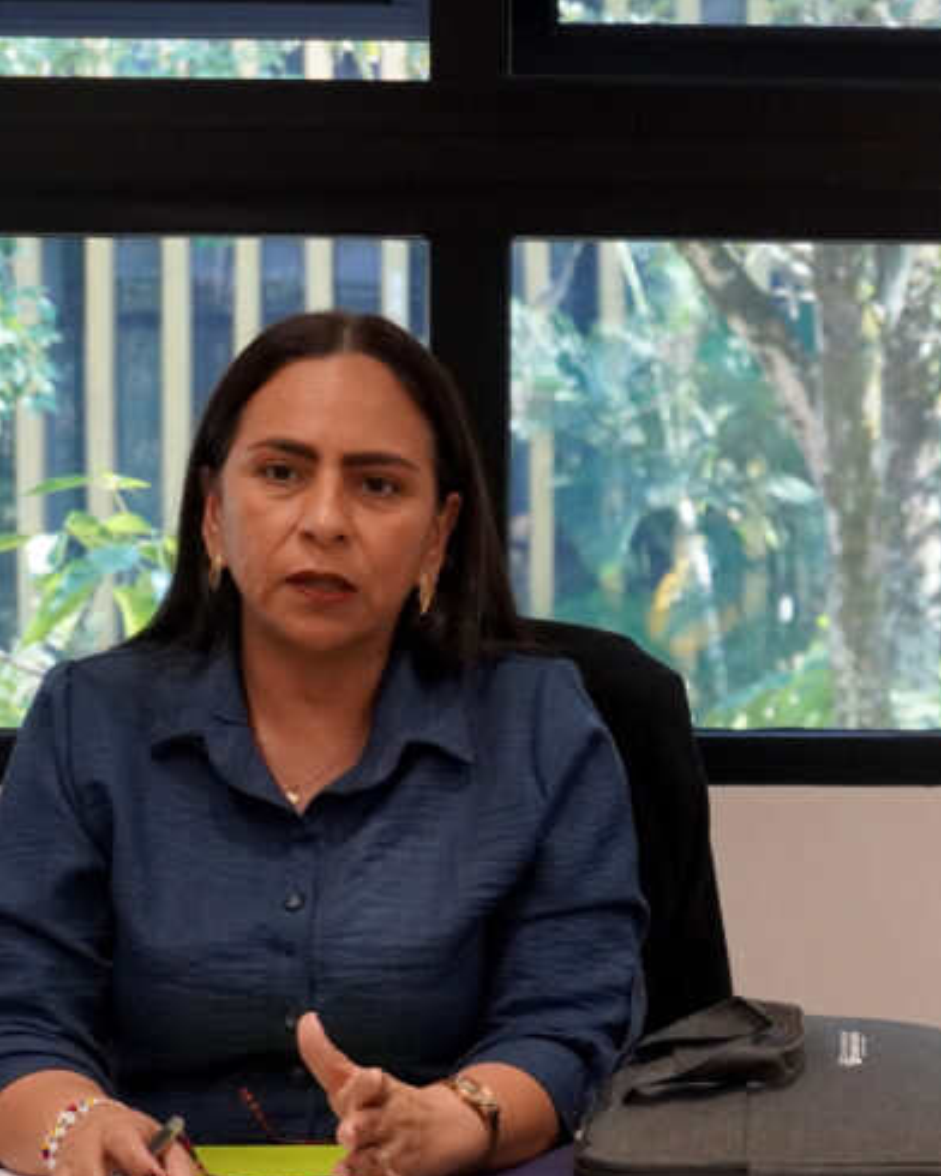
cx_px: 939
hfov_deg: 10.4
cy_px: 760
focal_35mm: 147
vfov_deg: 13.1
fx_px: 5117
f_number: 5.6
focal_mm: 50
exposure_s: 1/160
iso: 2000
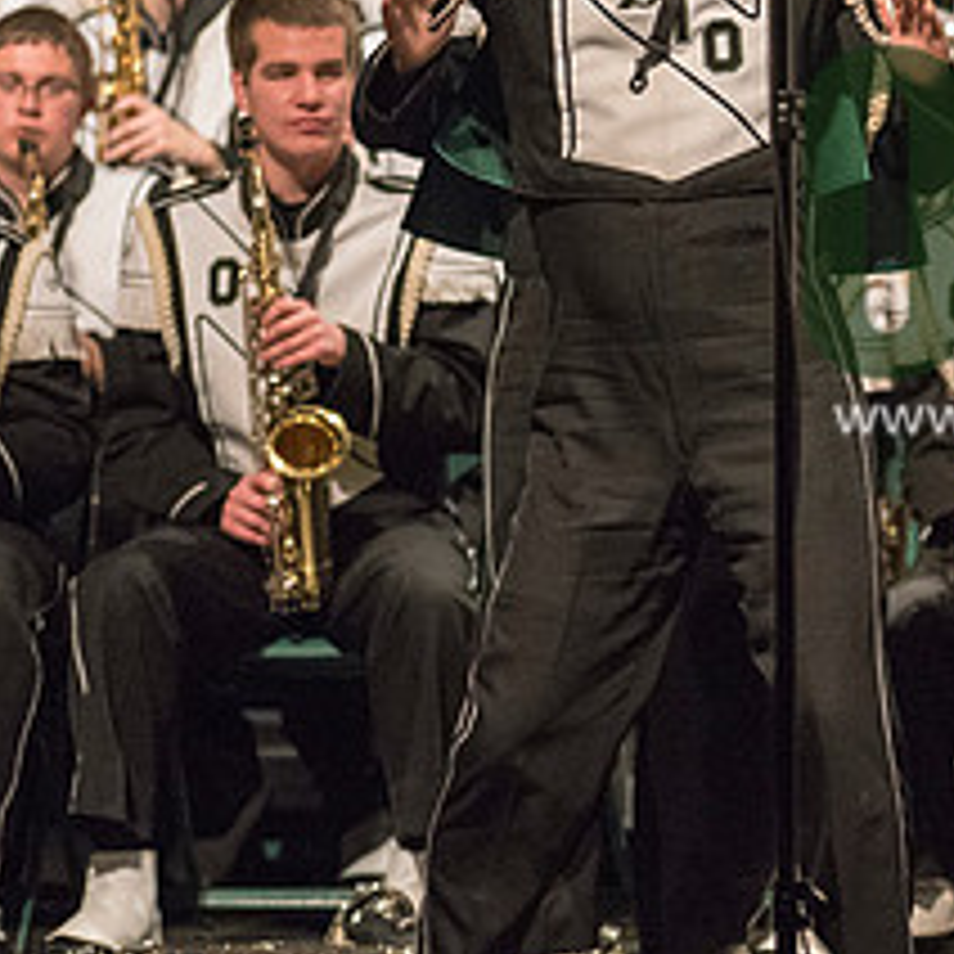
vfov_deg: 2.5
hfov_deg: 2.5
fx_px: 21732
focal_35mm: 697
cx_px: 1143
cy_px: 259
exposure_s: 1/500
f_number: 2.8
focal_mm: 300
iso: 4000
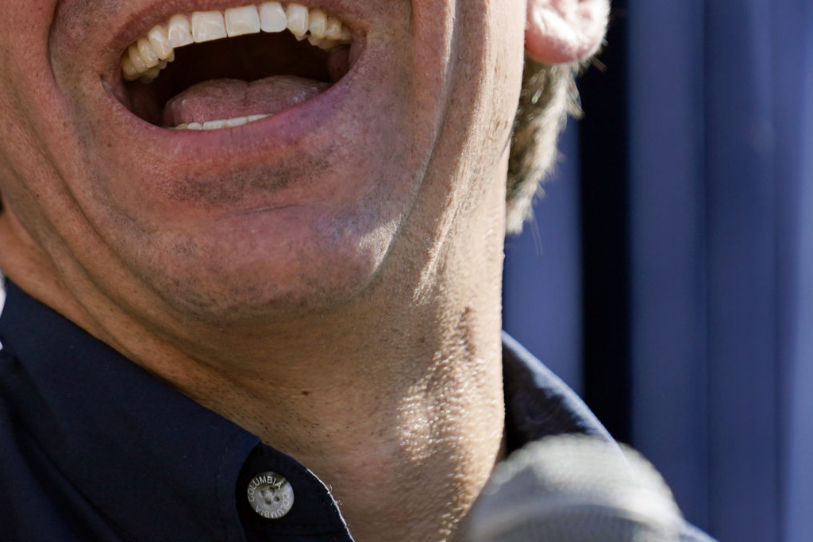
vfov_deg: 2.7
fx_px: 11292
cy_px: -82
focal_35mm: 500
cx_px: 46
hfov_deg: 4.1
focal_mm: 200
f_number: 2.8
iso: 200
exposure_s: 1/2500
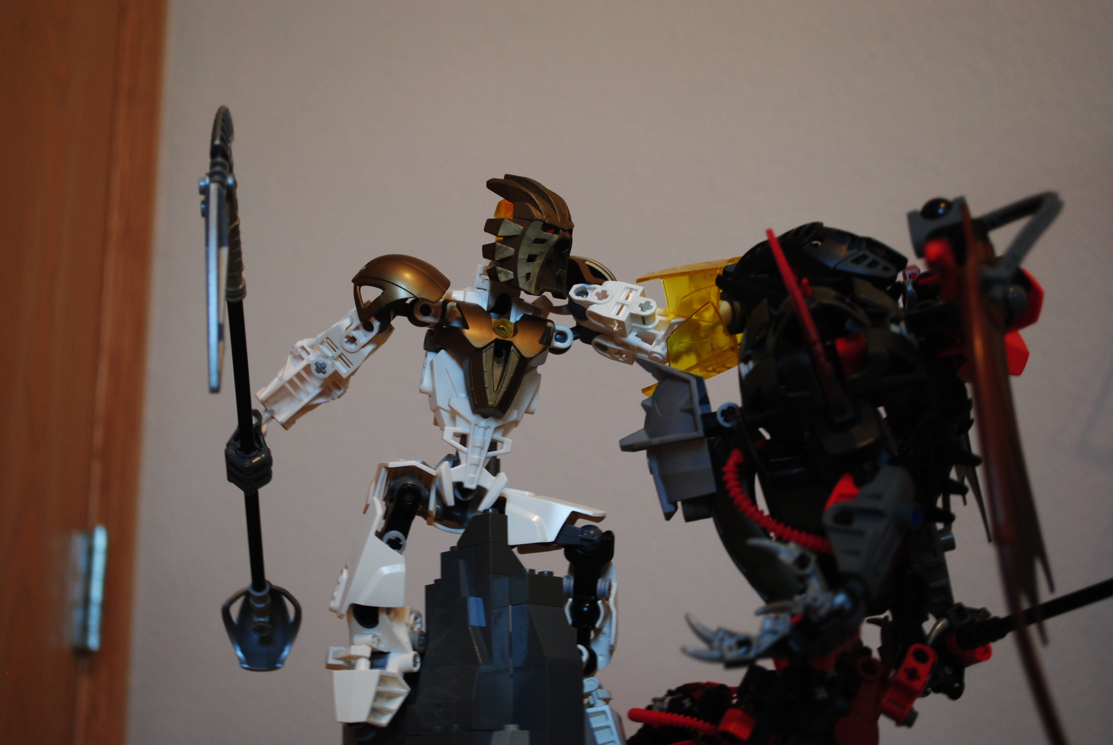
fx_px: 1671
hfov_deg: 36.8
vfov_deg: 25.1
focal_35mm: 54
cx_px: 556
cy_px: 372
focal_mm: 36
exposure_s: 1/4
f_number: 5
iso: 400
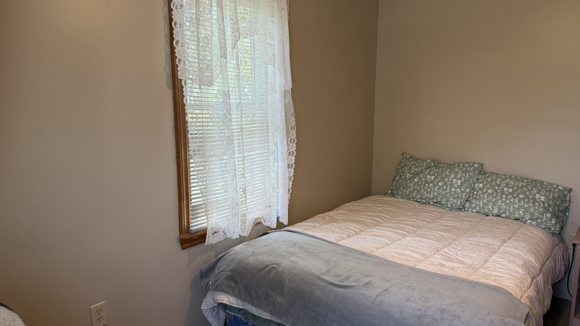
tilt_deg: -9.2
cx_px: 298
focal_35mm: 27
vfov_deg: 42.9
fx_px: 415
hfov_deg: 69.8
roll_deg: +0.1
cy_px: 164
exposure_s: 1/120
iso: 200
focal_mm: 6.76
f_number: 1.78
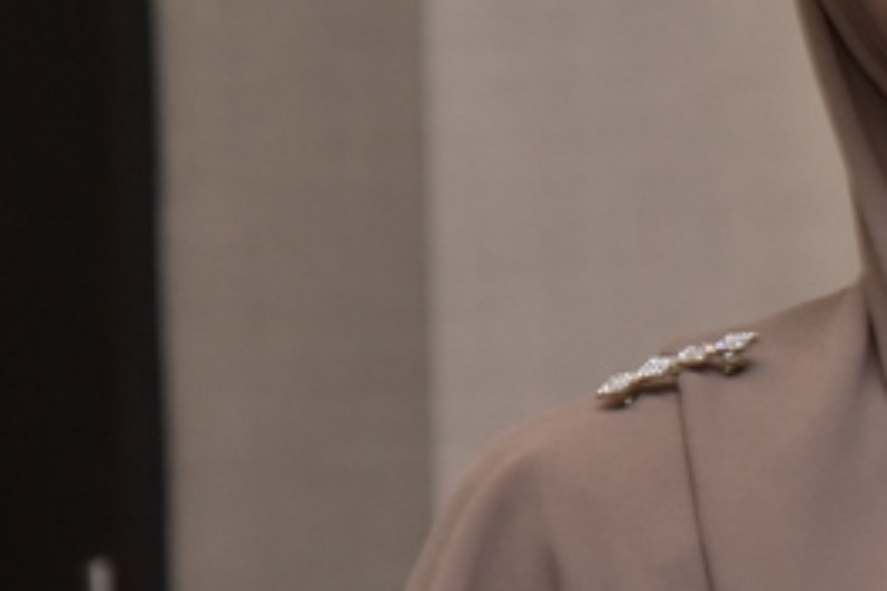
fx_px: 11765
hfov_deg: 4.3
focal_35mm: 478
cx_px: 1210
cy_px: -64
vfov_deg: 2.9
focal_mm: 105
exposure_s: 1/50
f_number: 6.3
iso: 1000
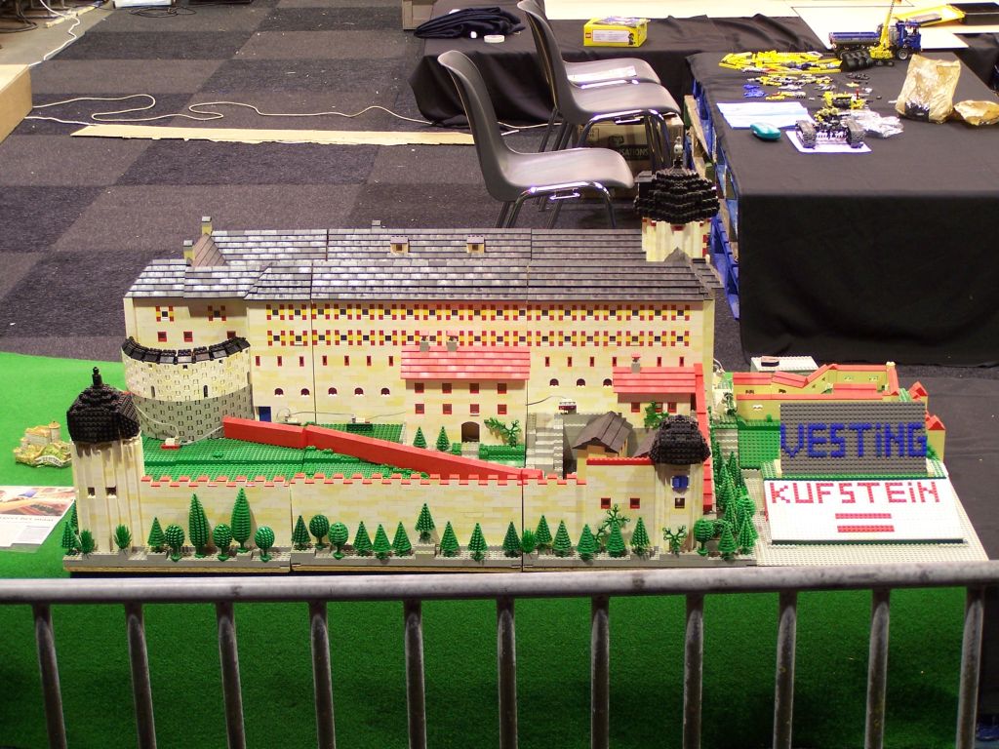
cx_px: 500
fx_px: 1934
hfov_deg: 29.0
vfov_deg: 21.9
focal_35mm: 67
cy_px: 374
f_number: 3.2
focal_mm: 11.1
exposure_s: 1/2
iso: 80
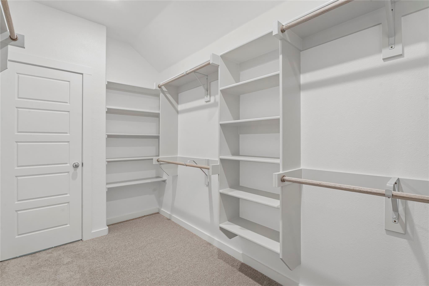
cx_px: 214
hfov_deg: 94.0
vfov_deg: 71.1
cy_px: 143
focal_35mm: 17
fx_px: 200
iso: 200
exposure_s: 1/1.67
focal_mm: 16.8
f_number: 11
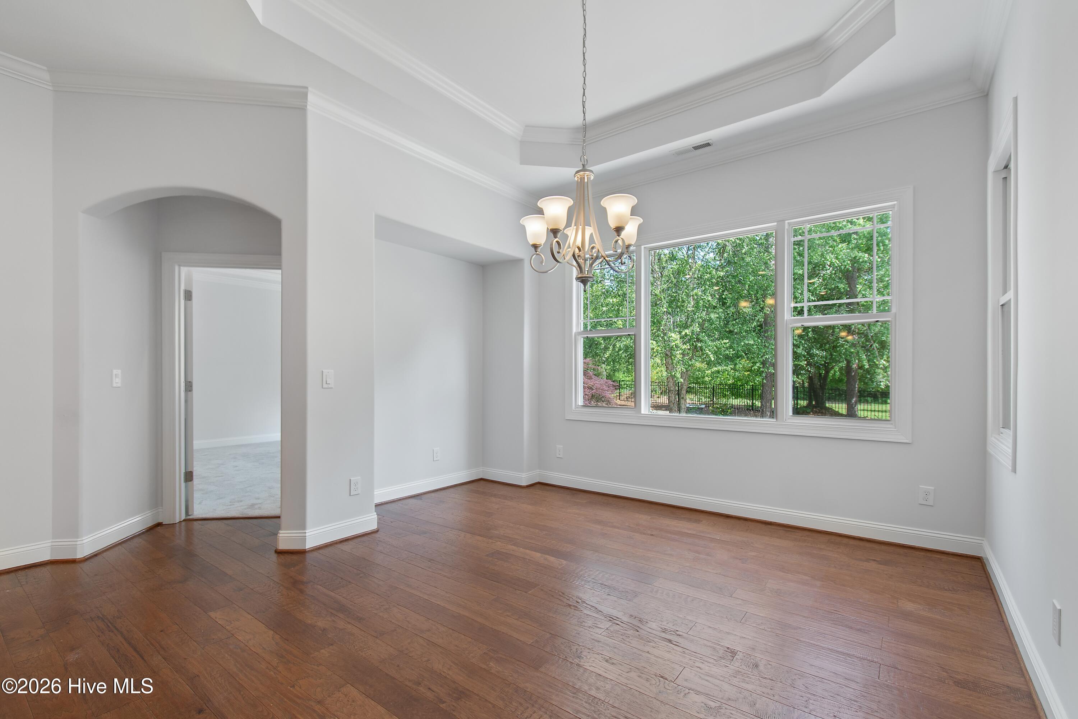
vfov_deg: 77.3
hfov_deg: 100.4
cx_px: 539
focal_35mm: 15
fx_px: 449
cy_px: 360
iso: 100
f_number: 4.5
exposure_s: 1/10
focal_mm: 10
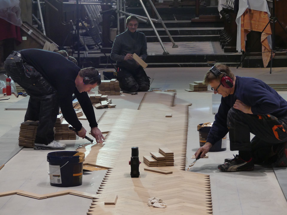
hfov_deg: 15.9
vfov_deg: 12.0
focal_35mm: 124
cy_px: 108
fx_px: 1028
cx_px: 144
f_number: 2.8
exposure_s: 1/80
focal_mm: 22.2
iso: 250
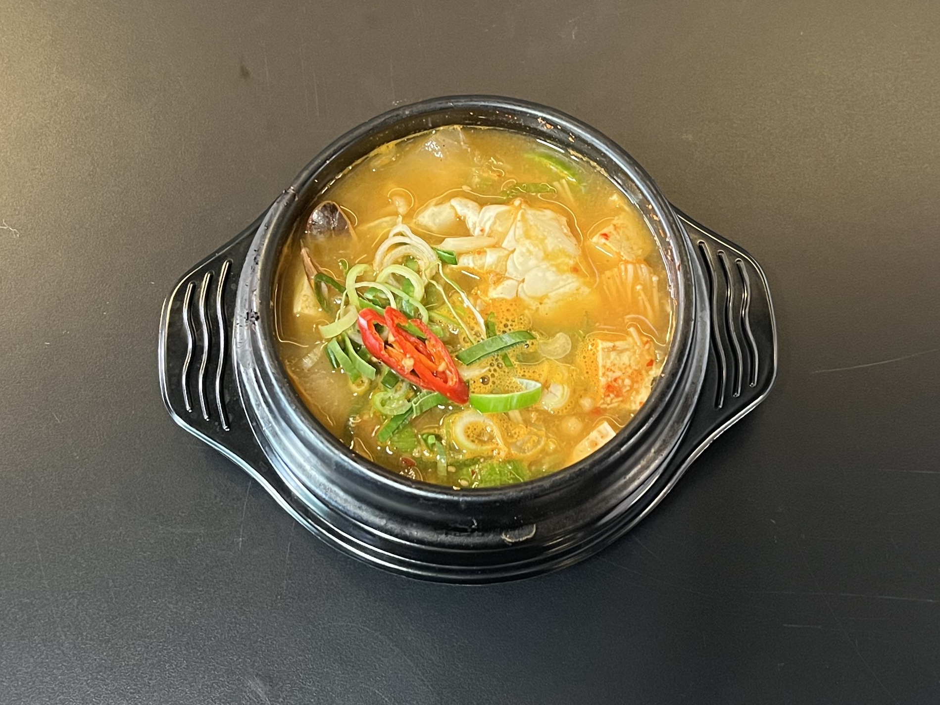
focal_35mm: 26
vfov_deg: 53.1
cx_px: 470
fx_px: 706
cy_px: 352
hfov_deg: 67.3
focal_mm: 5.7
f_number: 1.5
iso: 400
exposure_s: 1/40
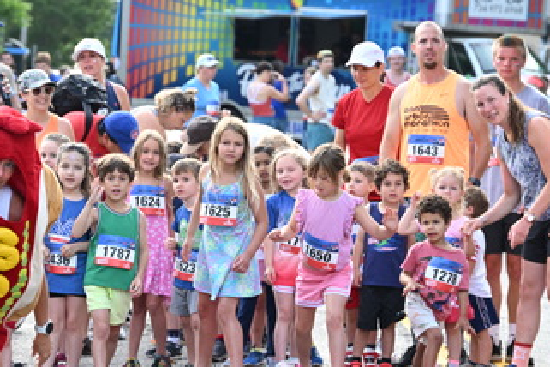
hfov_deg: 8.6
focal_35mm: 240
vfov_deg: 5.7
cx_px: 228
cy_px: 256
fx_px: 3666
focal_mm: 140
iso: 1400
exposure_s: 1/400
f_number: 6.3
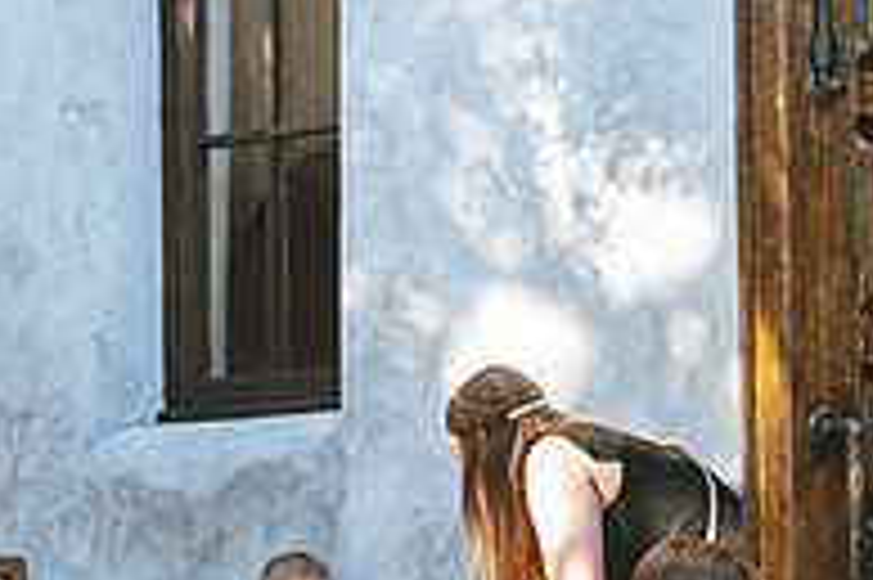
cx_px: 682
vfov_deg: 11.5
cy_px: 691
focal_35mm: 117
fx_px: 2835
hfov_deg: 17.4
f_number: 2.8
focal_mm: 36
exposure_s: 1/3200
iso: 2000
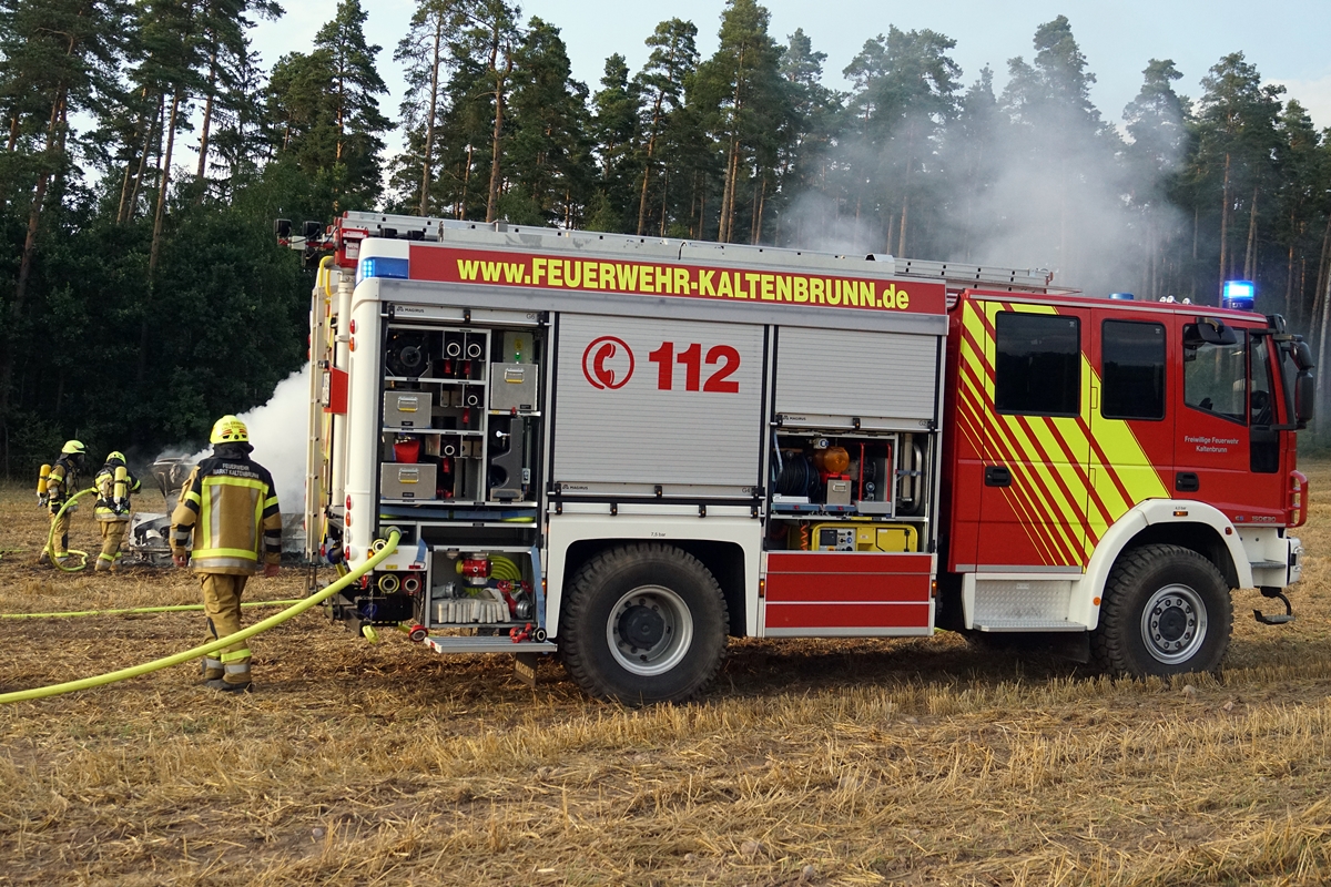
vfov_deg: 31.9
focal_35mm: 42
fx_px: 1553
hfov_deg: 46.4
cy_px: 444
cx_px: 666
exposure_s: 1/2000
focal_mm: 28
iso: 1250
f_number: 4.5
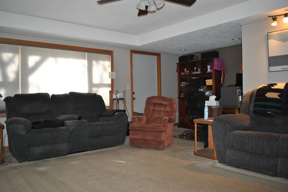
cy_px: 96
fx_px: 216
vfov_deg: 48.0
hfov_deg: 67.3
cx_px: 144
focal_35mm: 27
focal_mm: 18
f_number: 3.5
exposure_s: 1/60
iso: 200
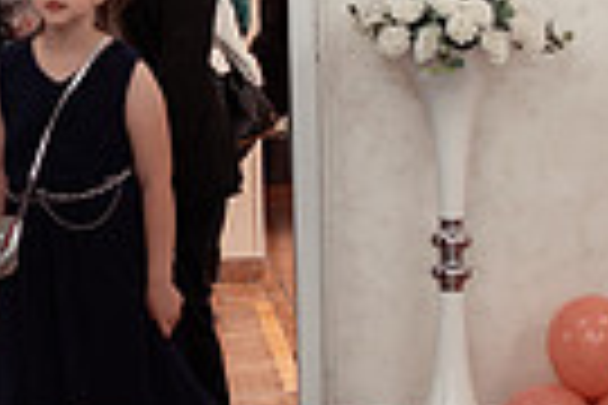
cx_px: 23
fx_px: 2837
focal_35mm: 168
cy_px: 45
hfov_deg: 12.1
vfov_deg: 8.1
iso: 1250
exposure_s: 1/250
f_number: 3.2
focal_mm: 35
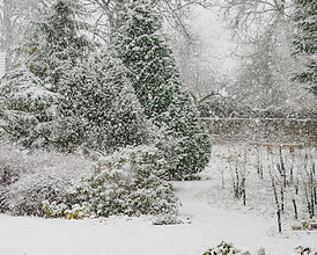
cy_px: 229
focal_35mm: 165
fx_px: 1550
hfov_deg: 11.7
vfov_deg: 9.3
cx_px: 202
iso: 800
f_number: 3.2
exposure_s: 1/500
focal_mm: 40
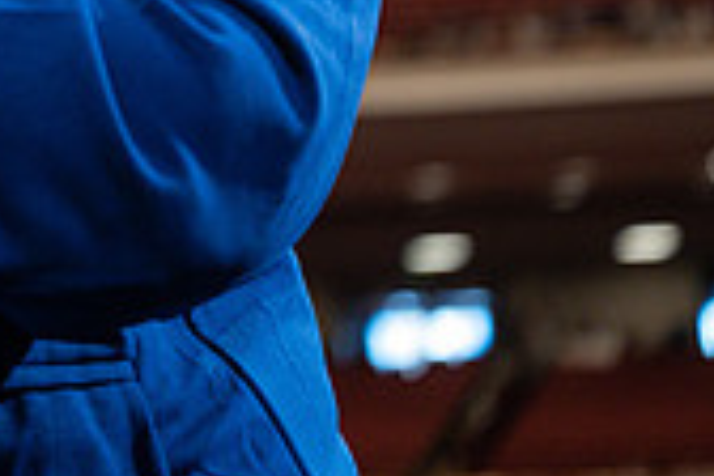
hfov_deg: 11.1
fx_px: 3490
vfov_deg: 7.6
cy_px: -308
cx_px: -429
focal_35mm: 176
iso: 1600
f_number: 2.8
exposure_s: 1/320
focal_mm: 51
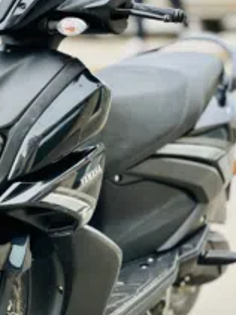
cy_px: 196
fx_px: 1329
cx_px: 33
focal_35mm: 146
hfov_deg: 10.1
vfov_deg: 13.5
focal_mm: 9
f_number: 2.8
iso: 32
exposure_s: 1/121
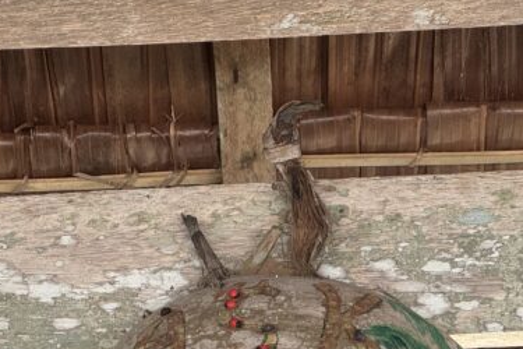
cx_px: 213
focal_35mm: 164
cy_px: 394
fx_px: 2382
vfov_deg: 8.3
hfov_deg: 12.5
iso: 100
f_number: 2.8
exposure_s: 1/99
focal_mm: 9
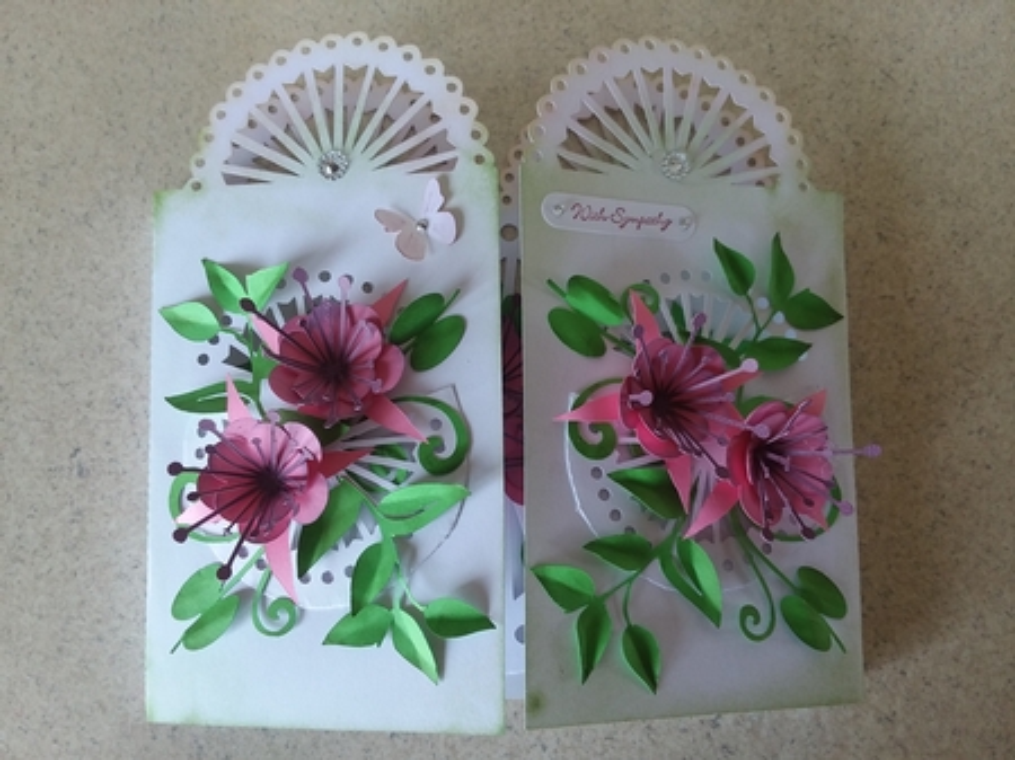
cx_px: 508
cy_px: 380
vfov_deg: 51.3
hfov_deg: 65.4
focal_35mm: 27
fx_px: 791
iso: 50
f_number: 1.9
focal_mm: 2.91
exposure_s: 1/30
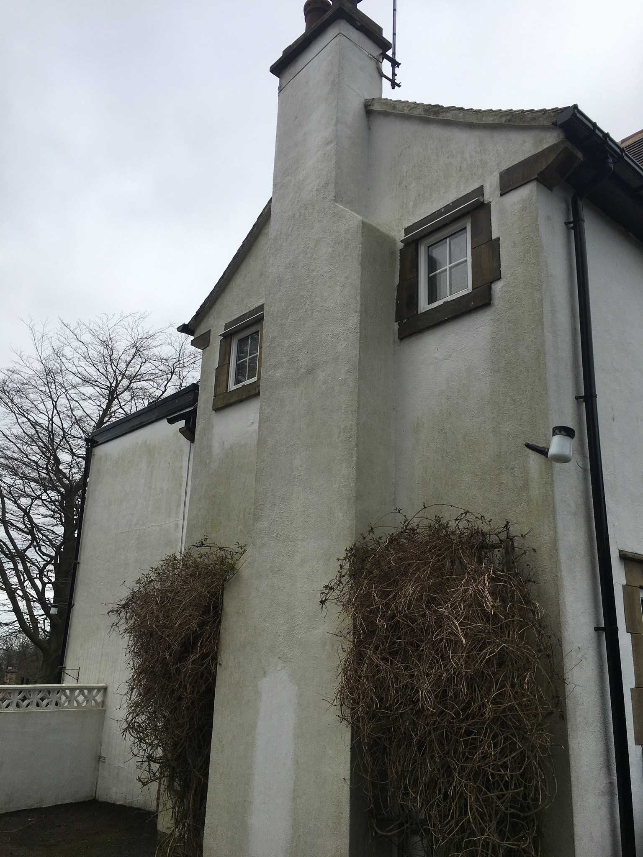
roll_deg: -1.9
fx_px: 718
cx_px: 322
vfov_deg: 61.7
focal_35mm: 29
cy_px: 428
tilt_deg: +17.4
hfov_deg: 48.2
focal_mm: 4.15
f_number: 2.2
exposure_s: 1/1183
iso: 25
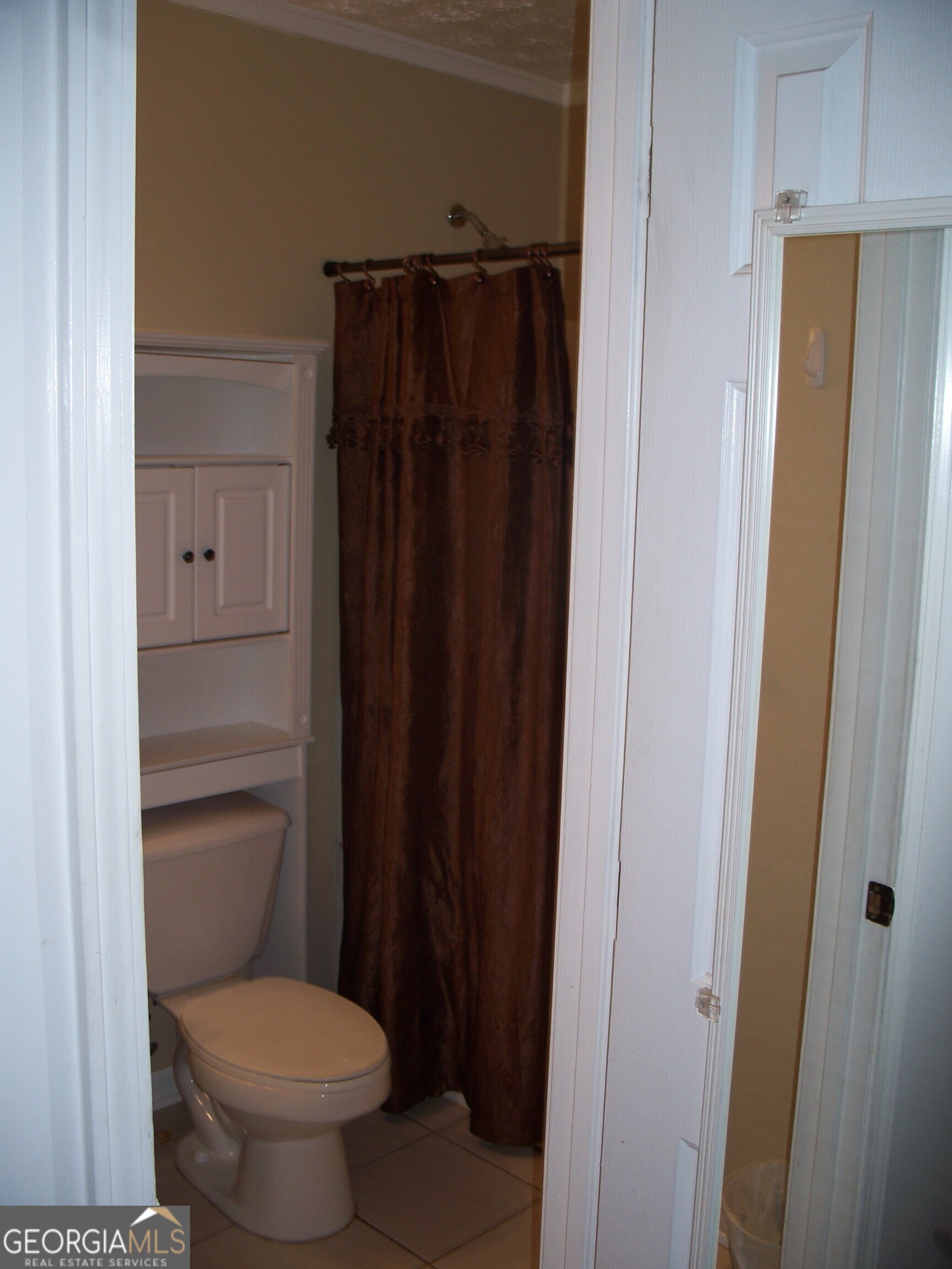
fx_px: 1357
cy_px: 634
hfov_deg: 38.7
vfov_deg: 50.1
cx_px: 476
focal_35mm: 37
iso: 80
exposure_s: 1/60
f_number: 2.8
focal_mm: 7.8
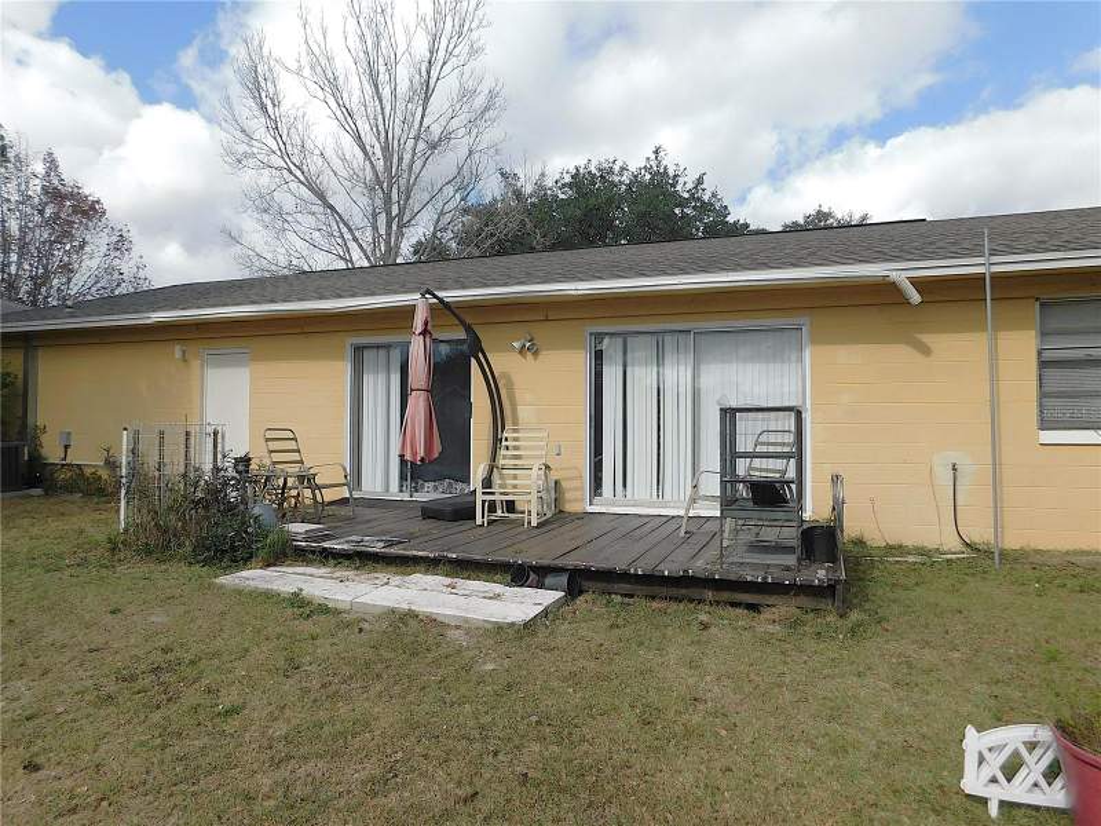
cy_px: 413
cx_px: 550
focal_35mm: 23
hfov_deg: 73.9
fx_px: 732
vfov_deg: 58.9
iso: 125
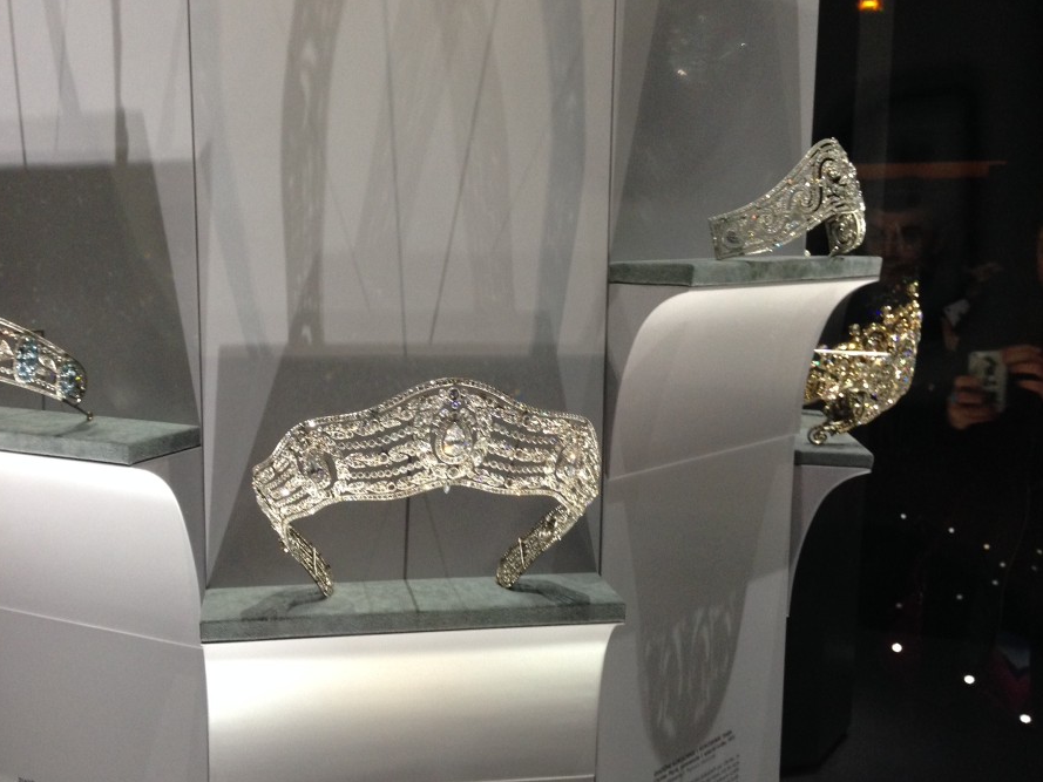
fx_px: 1145
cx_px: 445
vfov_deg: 37.7
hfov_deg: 48.8
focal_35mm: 38
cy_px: 408
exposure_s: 1/20
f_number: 2.4
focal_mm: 4.12
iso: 160
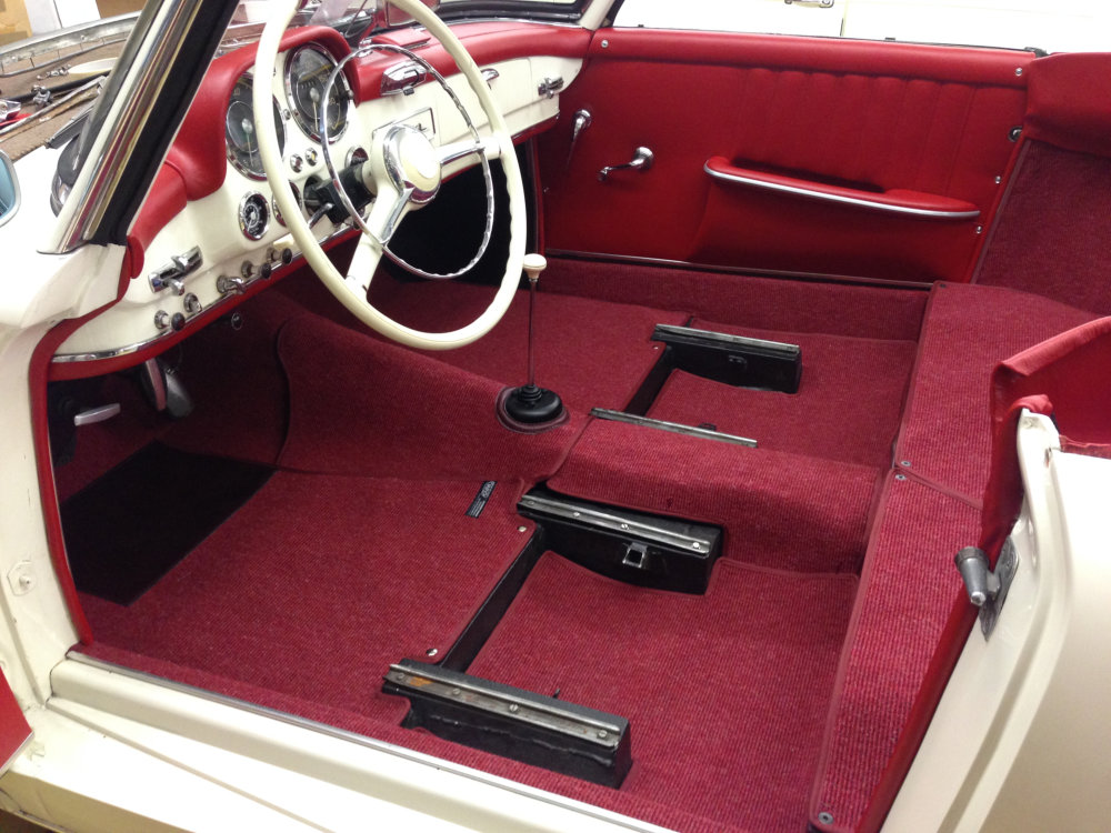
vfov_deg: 42.9
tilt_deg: -29.8
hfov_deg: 55.4
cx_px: 556
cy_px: 416
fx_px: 1059
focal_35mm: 33
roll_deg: +2.1
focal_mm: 4.12
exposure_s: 1/20
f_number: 2.4
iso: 200
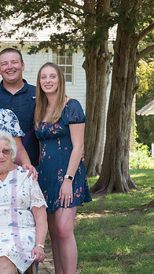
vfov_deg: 14.5
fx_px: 1076
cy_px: 141
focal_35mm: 148
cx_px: -11
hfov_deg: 8.1
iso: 500
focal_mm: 85
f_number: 10
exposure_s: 1/200
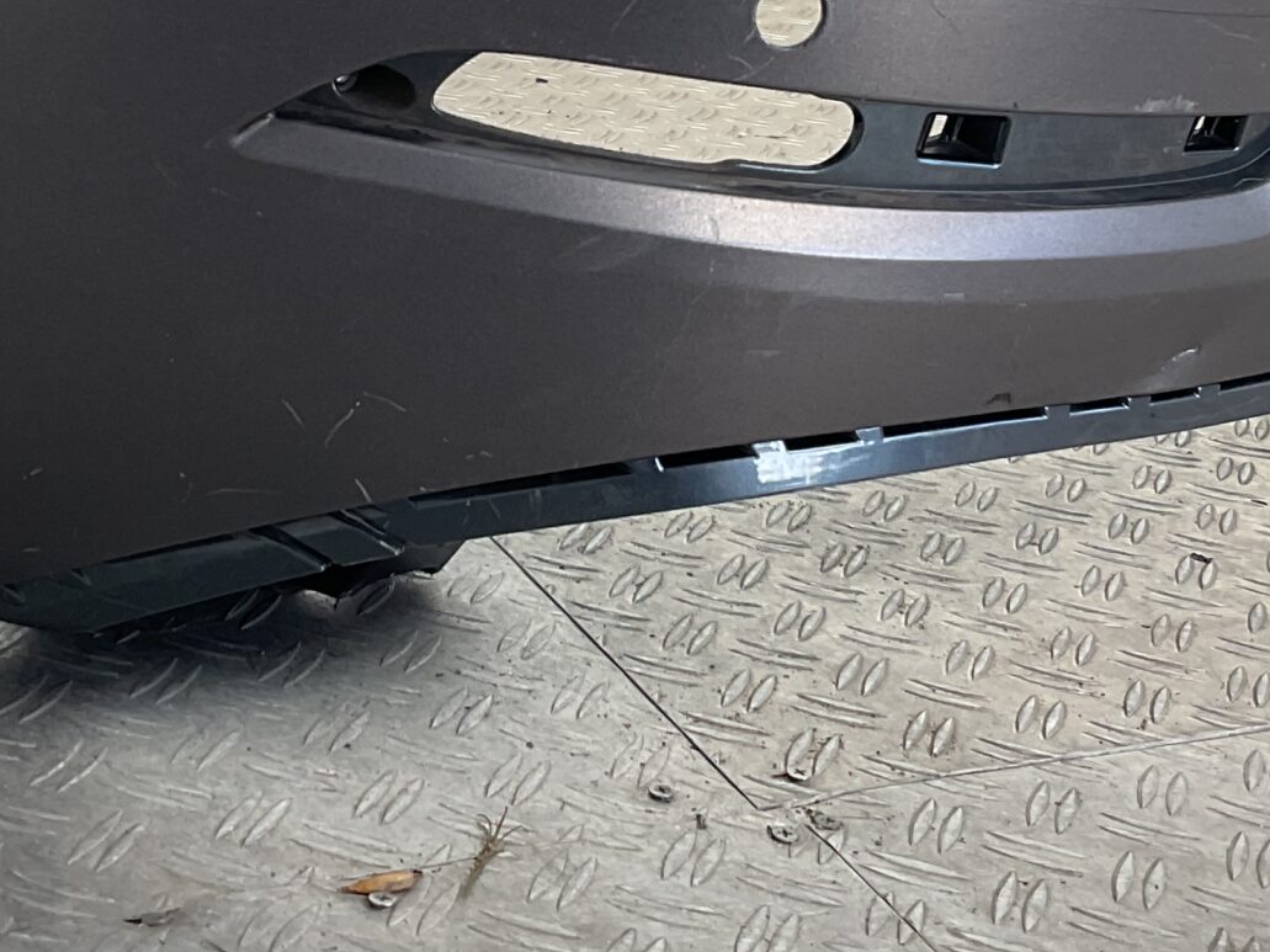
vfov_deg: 20.1
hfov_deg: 27.0
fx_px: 2641
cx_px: 611
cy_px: 138
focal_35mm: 72
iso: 16
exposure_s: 1/156
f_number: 1.8
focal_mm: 3
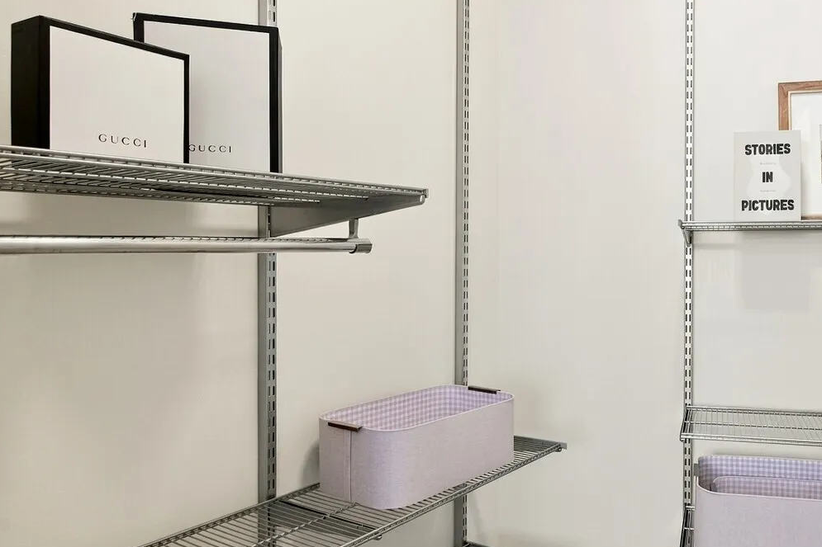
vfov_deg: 44.8
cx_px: 575
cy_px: 234
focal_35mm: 29
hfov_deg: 61.4
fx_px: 662
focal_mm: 17
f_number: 9
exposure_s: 1/2.5
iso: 400
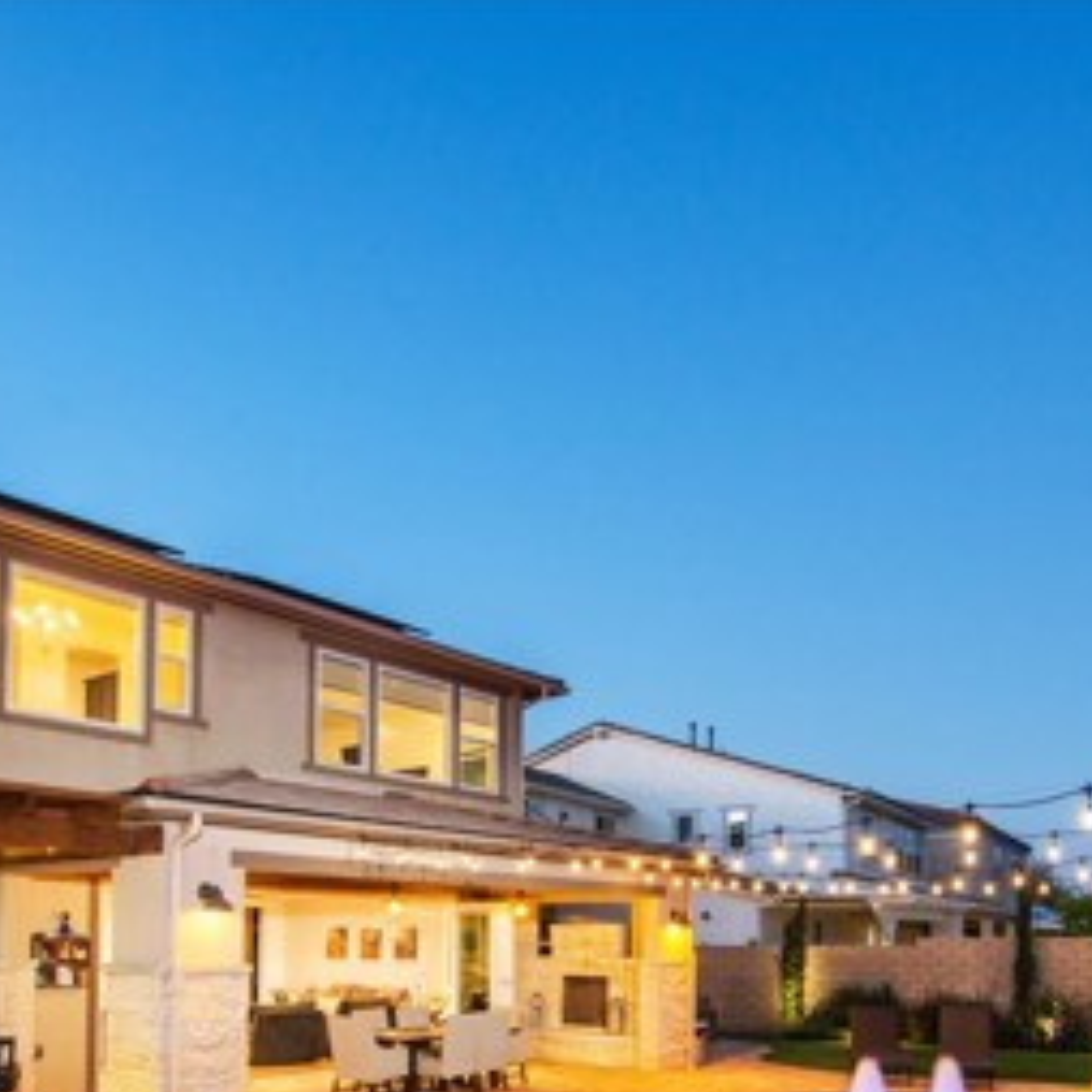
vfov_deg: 50.1
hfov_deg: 54.0
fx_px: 1071
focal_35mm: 30
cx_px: 529
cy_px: 905
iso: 400
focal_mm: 14
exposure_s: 1/3
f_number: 8
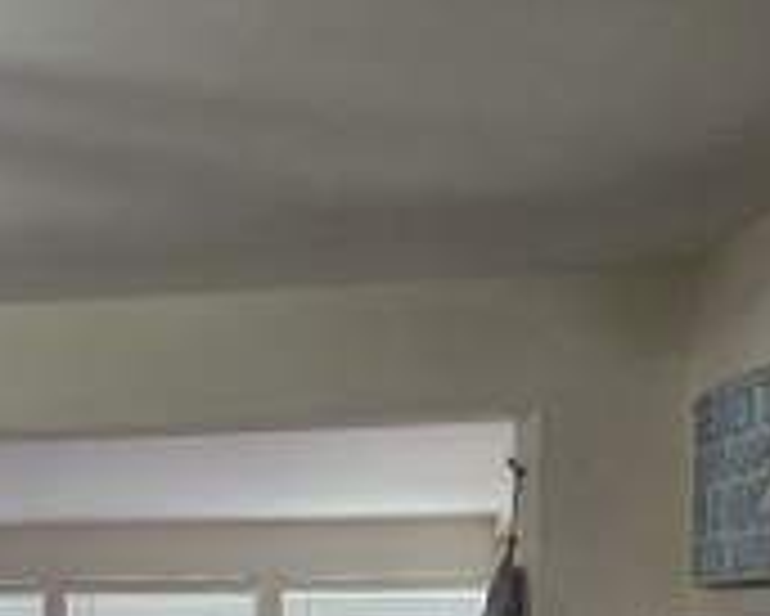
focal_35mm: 63
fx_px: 1437
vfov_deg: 22.4
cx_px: -50
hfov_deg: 27.7
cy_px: 728
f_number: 1.8
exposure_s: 1/120
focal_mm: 5.4
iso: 320
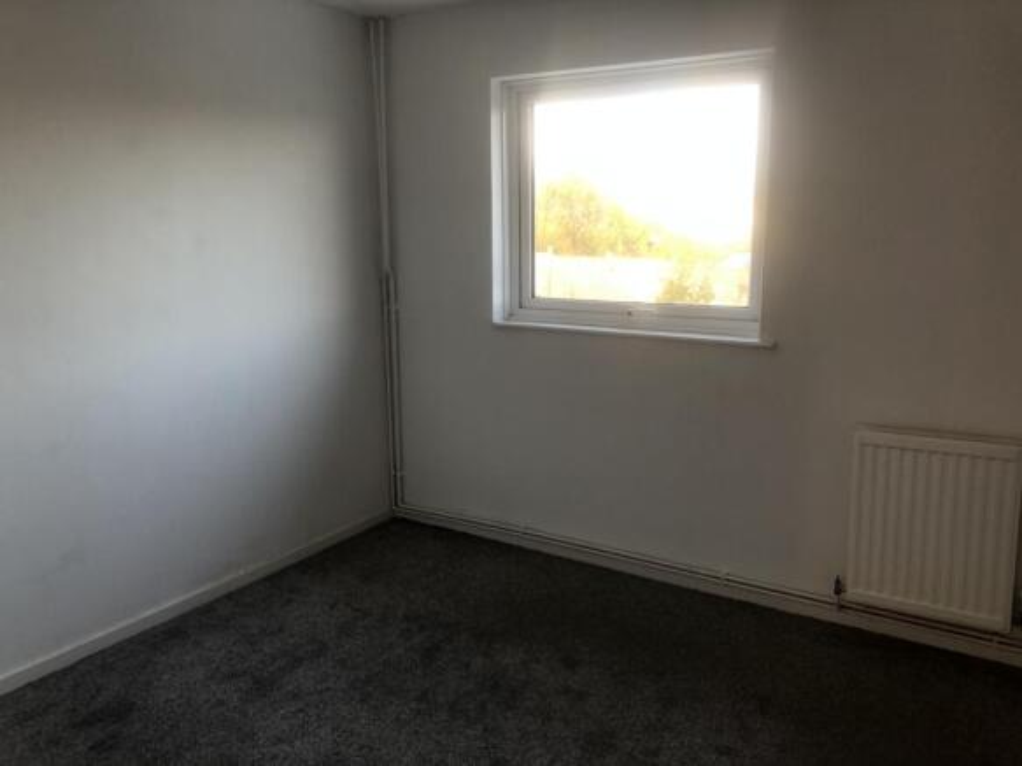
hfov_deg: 63.5
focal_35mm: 28
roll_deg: +0.7
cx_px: 511
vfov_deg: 49.7
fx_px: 826
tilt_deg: -9.4
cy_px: 383
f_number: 1.8
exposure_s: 1/60
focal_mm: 4
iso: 200
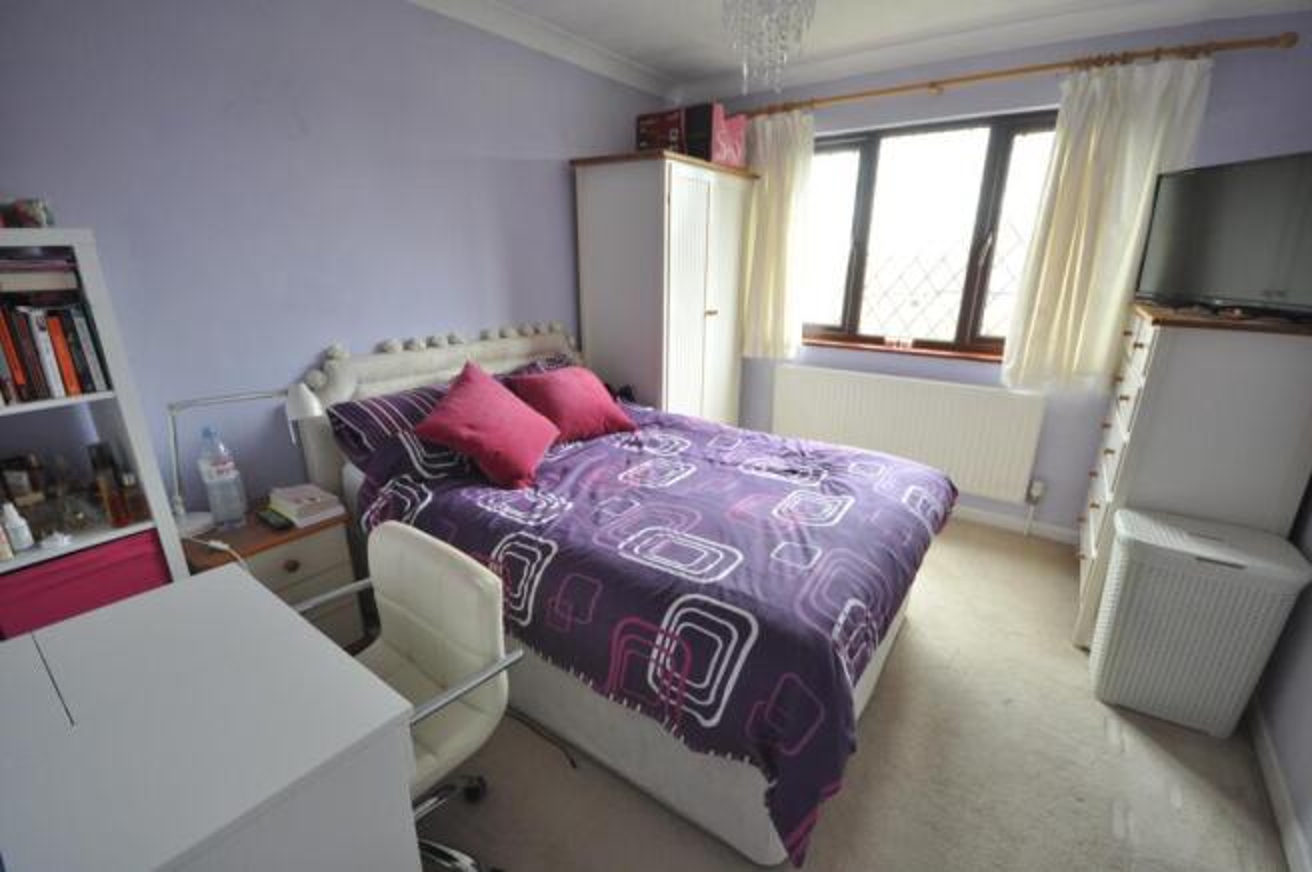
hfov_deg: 100.4
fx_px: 546
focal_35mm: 15
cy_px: 436
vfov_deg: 77.2
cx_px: 656
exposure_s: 1/40
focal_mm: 10
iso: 800
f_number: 4
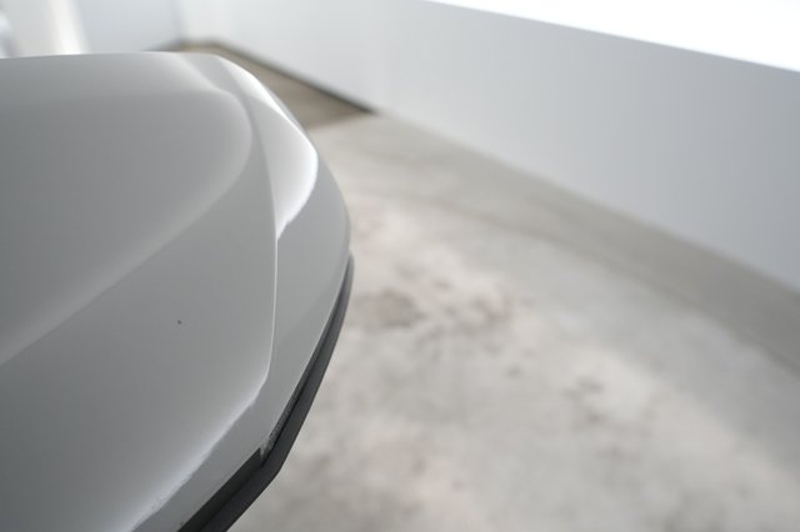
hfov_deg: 65.5
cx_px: 400
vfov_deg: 46.4
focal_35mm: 28
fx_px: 622
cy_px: 266
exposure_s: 1/100
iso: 3200
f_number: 5.6
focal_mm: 28
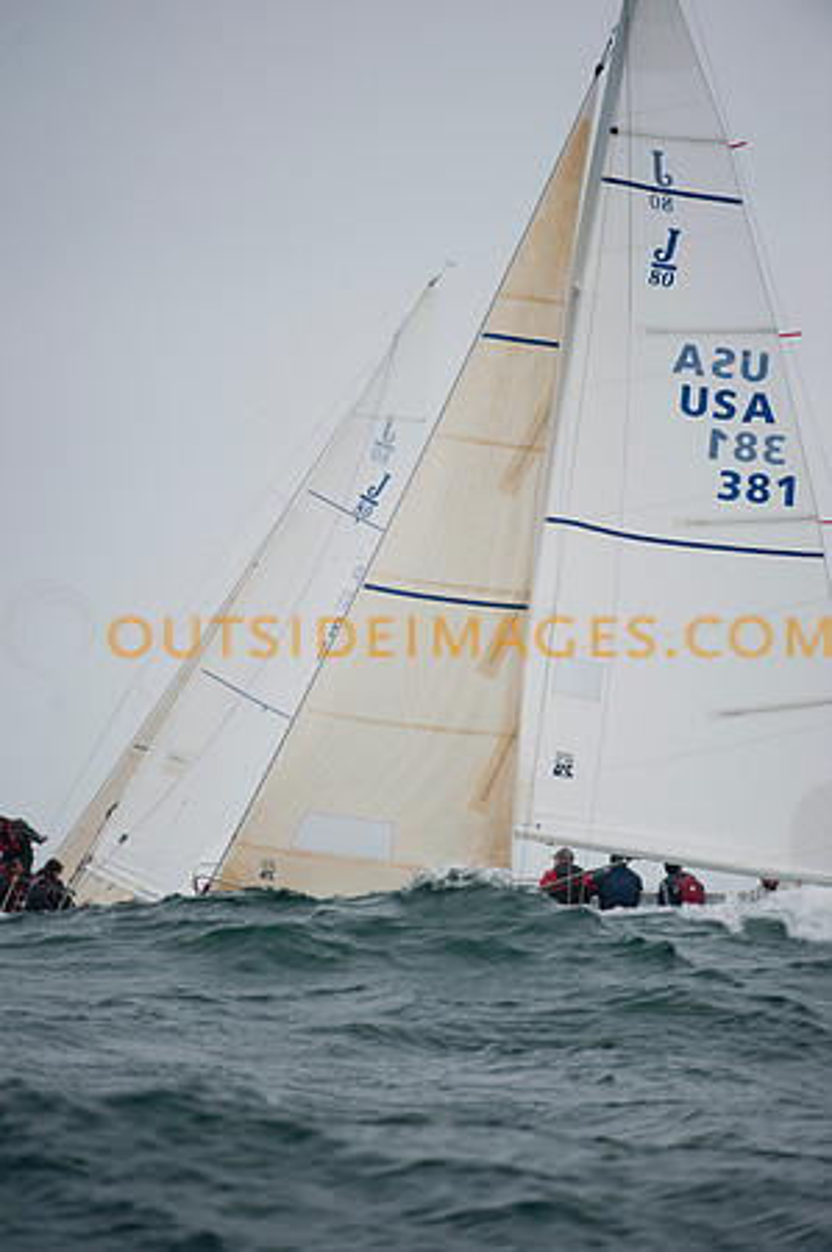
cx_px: 416
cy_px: 626
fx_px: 13898
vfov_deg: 5.2
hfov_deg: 3.4
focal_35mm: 400
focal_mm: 400
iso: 500
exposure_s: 1/1600
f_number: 4
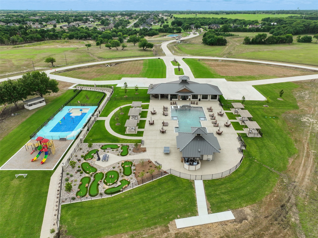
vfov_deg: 56.8
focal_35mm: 24
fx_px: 220
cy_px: 119
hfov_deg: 71.6
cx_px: 159
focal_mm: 12.29
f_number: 2.8
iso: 140
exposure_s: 1/1000
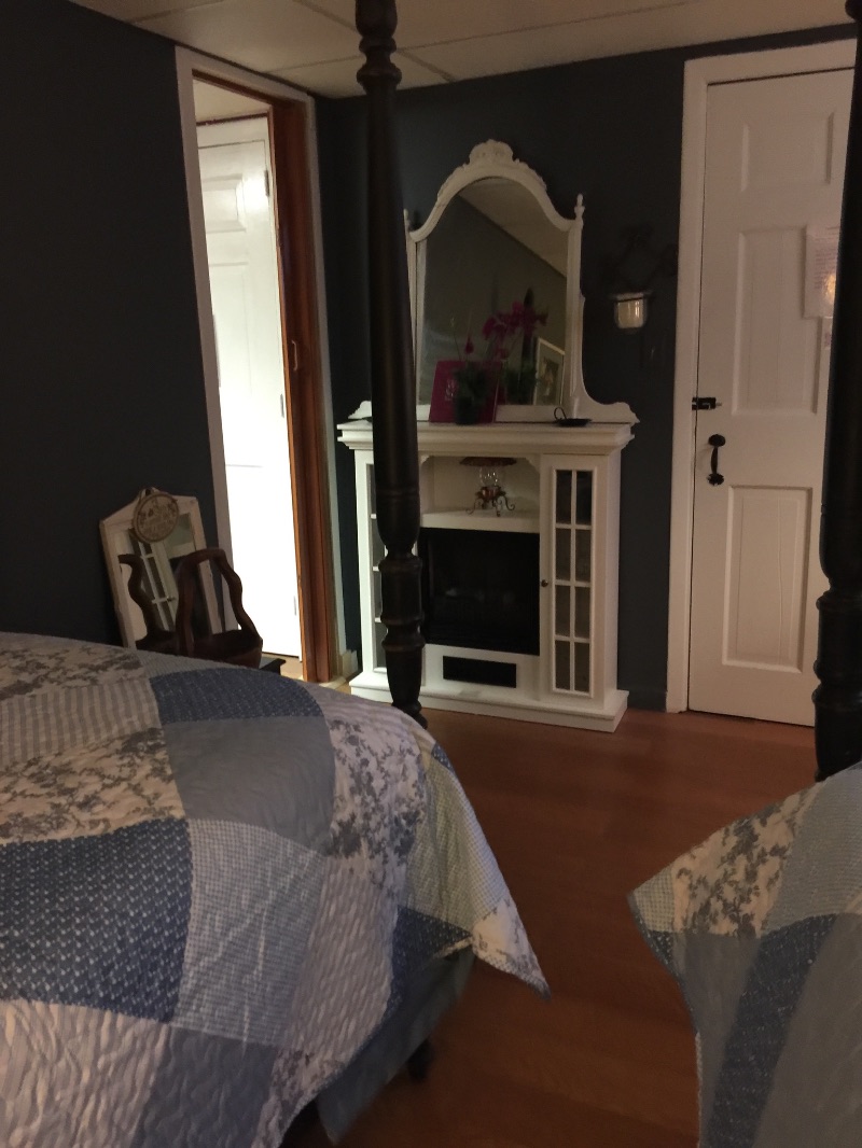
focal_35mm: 29
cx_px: 431
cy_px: 574
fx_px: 962
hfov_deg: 48.2
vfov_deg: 61.6
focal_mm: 4.15
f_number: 2.2
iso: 80
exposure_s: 1/4
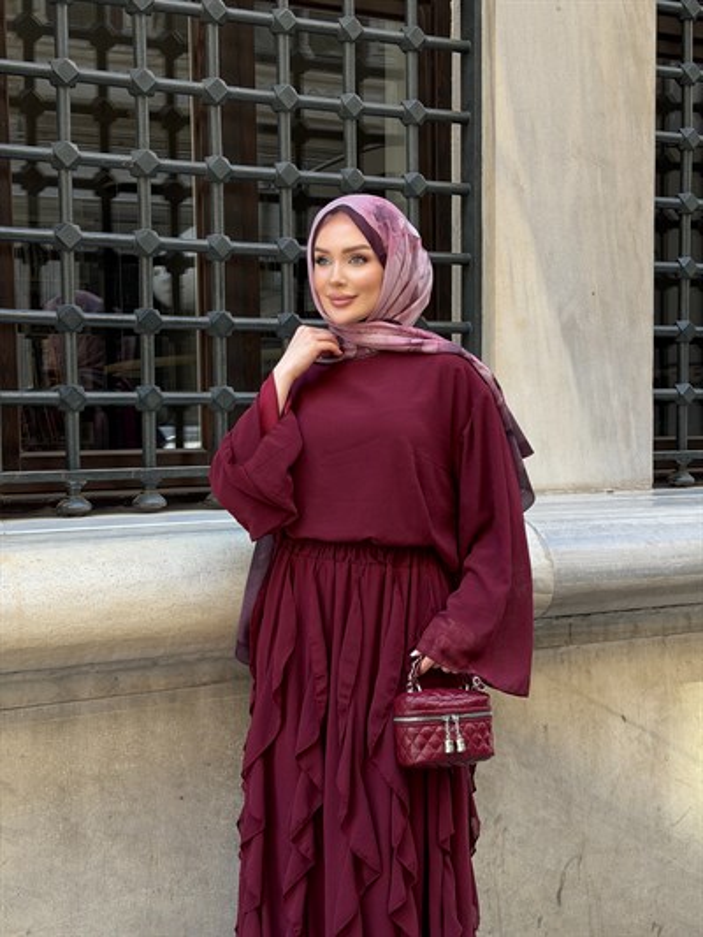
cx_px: 352
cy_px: 468
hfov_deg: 30.3
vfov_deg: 39.6
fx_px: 1299
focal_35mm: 48
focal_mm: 6.76
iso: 64
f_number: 1.78
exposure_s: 1/354
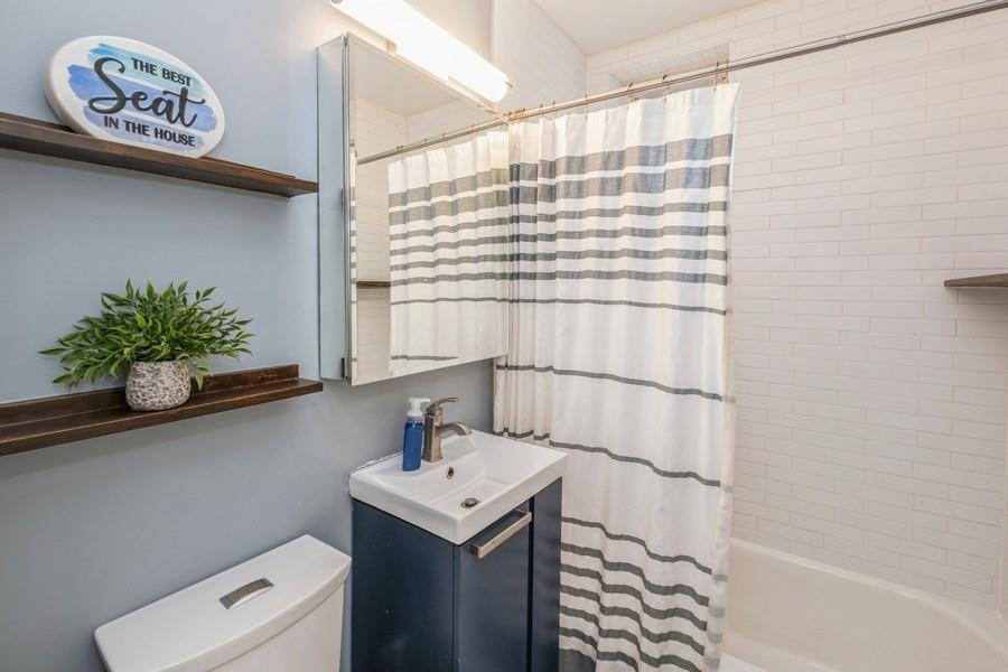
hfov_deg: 100.4
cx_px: 504
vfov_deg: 77.3
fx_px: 420
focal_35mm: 15
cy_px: 336
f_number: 8
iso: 400
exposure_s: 1/5
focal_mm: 10
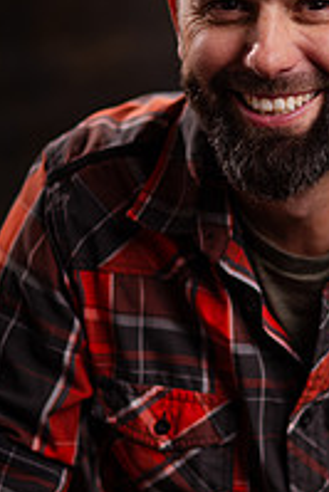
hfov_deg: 5.8
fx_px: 3243
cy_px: 272
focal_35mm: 237
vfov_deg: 8.7
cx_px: 341
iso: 200
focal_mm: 105
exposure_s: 1/160
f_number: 2
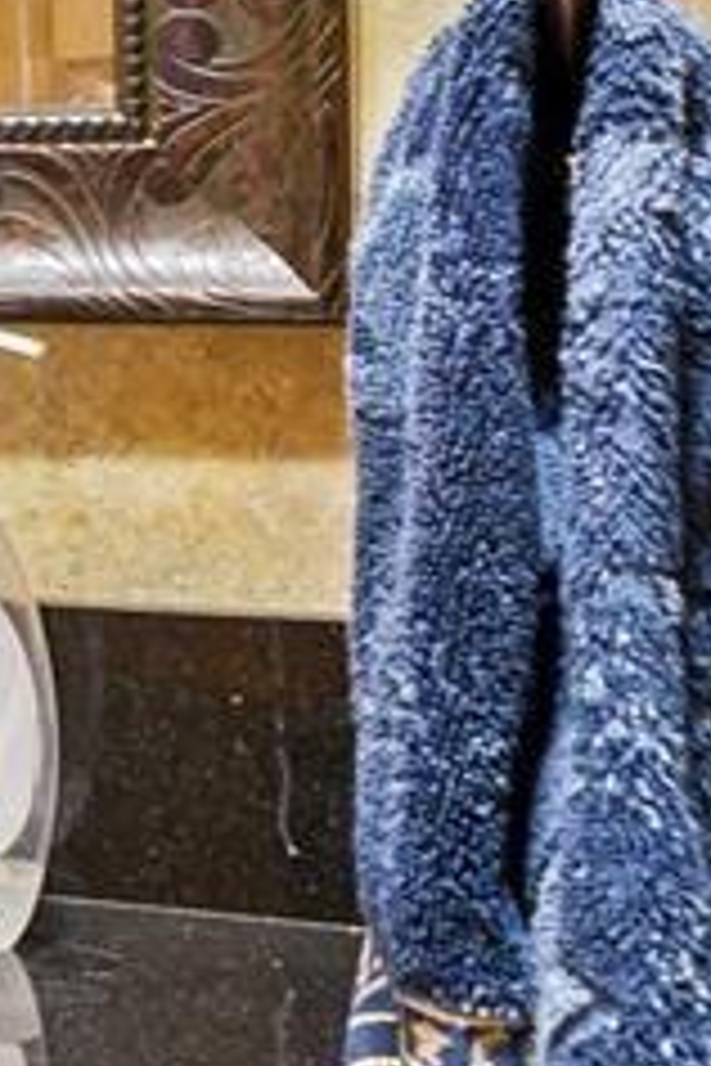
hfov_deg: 13.0
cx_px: -976
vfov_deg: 24.8
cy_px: 256
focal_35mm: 81
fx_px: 2399
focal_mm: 16
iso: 100
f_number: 9
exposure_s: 15
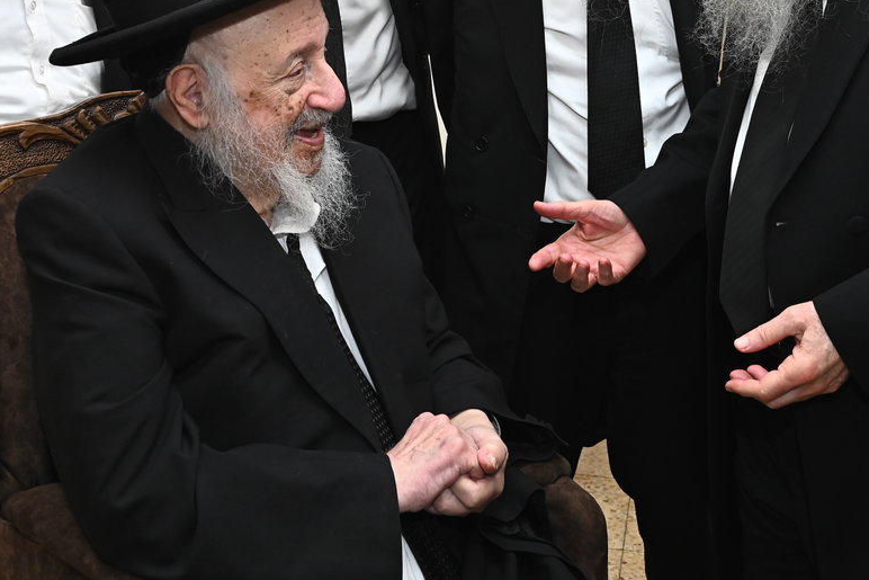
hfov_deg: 34.5
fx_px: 1400
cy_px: 108
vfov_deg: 23.0
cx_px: 466
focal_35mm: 58
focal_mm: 32
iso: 2000
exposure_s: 1/200
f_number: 7.1
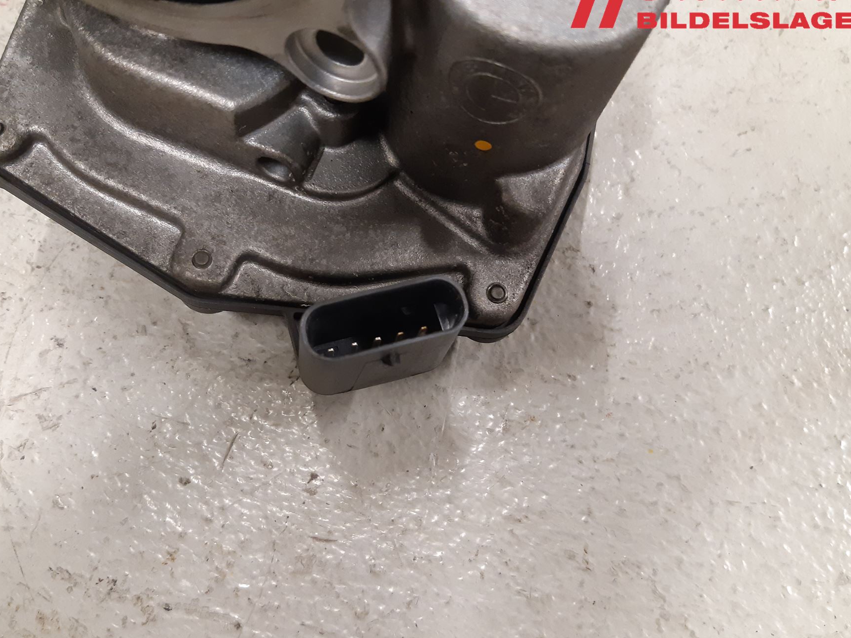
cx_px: 368
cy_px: 325
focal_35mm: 31
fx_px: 762
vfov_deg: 45.4
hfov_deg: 58.1
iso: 200
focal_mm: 3.93
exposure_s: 1/33
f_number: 1.7
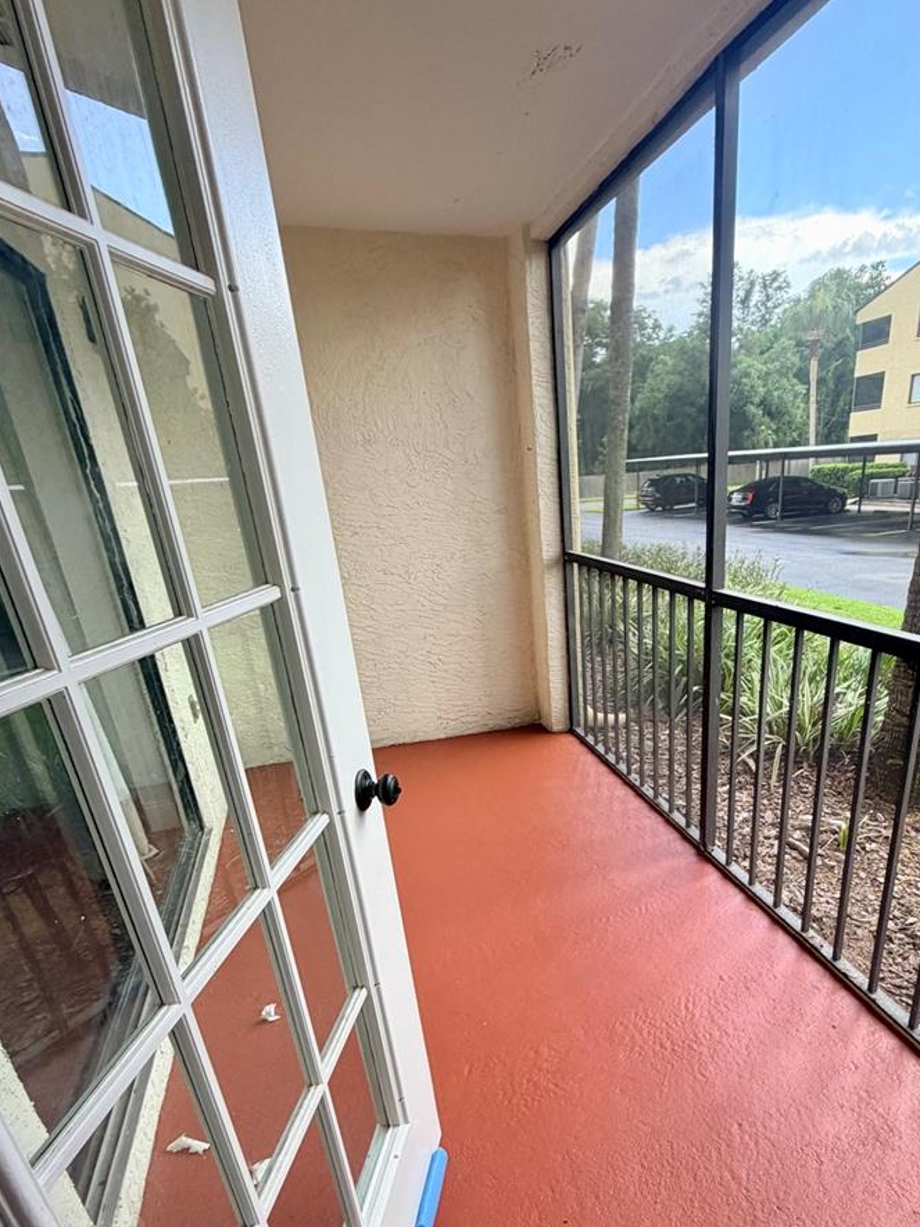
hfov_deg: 67.8
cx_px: 566
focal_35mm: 19
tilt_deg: -22.5
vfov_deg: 83.4
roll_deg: +2.7
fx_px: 673
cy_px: 750
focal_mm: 2.22
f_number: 2.2
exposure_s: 1/121
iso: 125
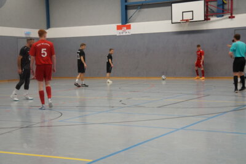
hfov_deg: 31.2
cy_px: 82
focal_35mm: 64
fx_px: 440
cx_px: 123
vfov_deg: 21.0
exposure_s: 1/80
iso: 800
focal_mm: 43
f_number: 4.5
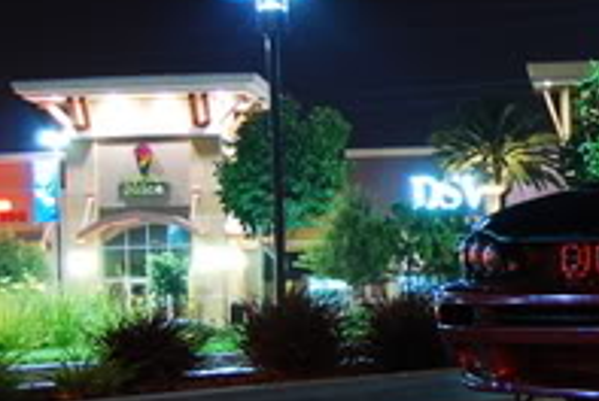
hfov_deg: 13.5
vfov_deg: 9.4
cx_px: 771
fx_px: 2433
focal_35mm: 146
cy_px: 191
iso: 100
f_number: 4.2
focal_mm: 30
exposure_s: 7.1
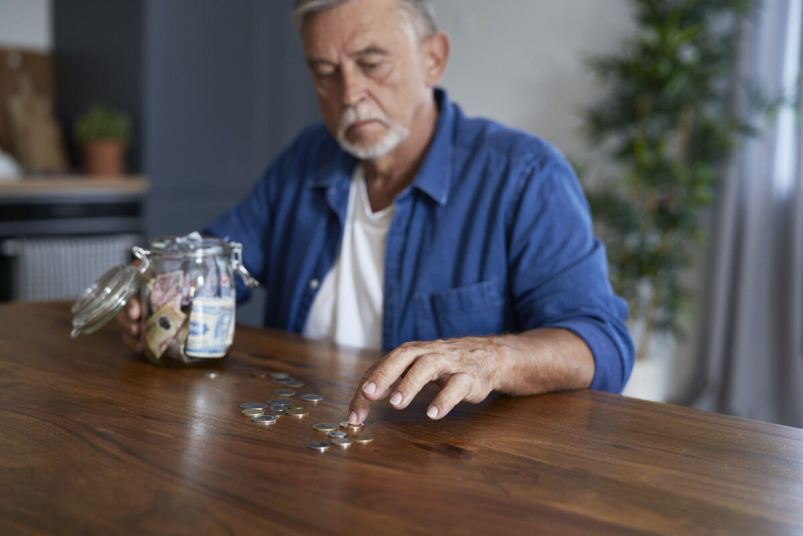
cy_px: 268
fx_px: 1115
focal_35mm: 50
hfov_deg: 39.6
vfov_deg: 27.0
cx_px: 402
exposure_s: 1/200
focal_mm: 50
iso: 320
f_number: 2
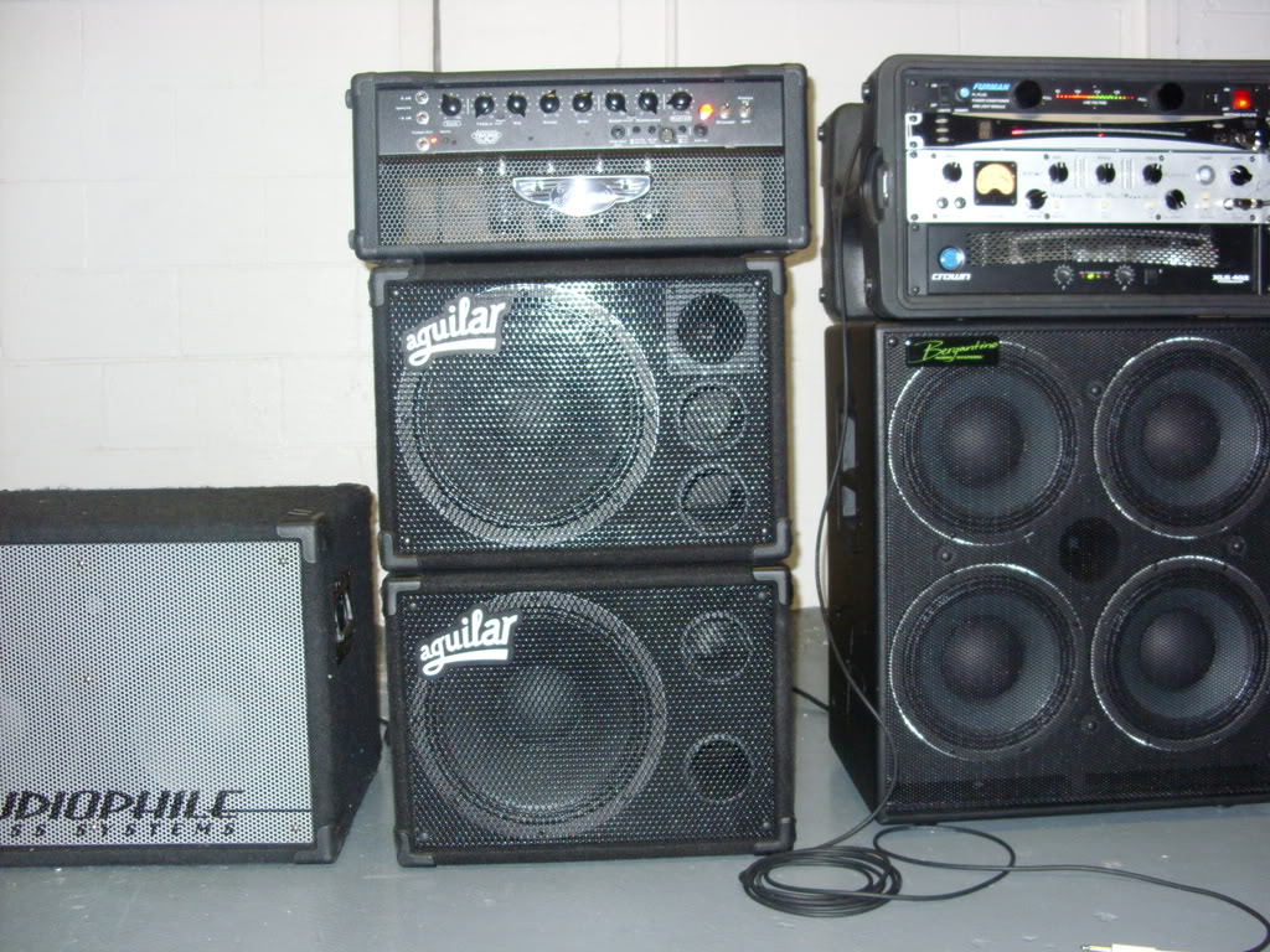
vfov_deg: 37.7
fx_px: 1394
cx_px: 635
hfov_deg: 49.0
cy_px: 476
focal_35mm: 38
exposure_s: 1/30
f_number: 2.8
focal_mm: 6.3
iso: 200
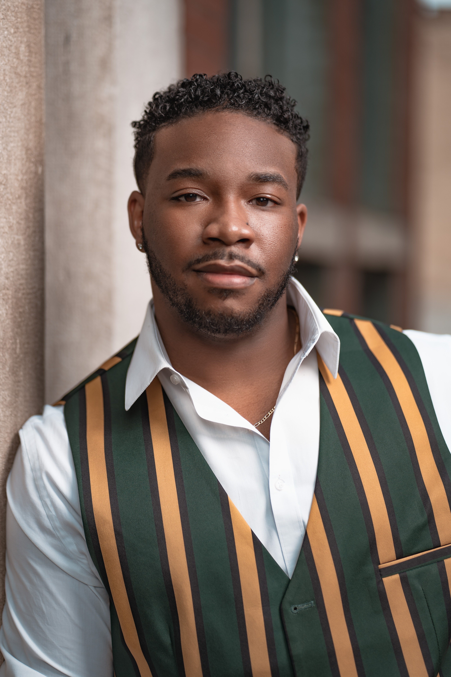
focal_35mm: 85
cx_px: 226
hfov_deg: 16.1
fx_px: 1597
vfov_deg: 23.9
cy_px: 338
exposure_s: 1/1600
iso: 50
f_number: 1.8
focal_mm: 85
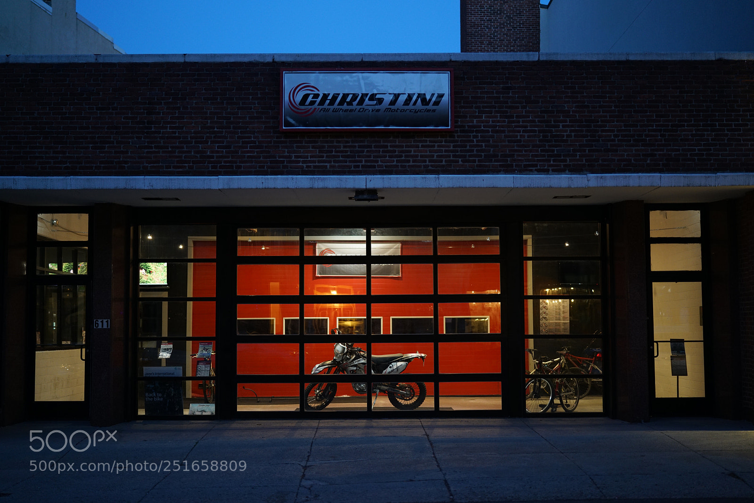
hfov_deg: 39.6
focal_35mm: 50
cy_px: 252
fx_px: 1047
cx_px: 377
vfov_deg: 27.0
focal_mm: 50
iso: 800
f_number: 1.4
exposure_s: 1/125
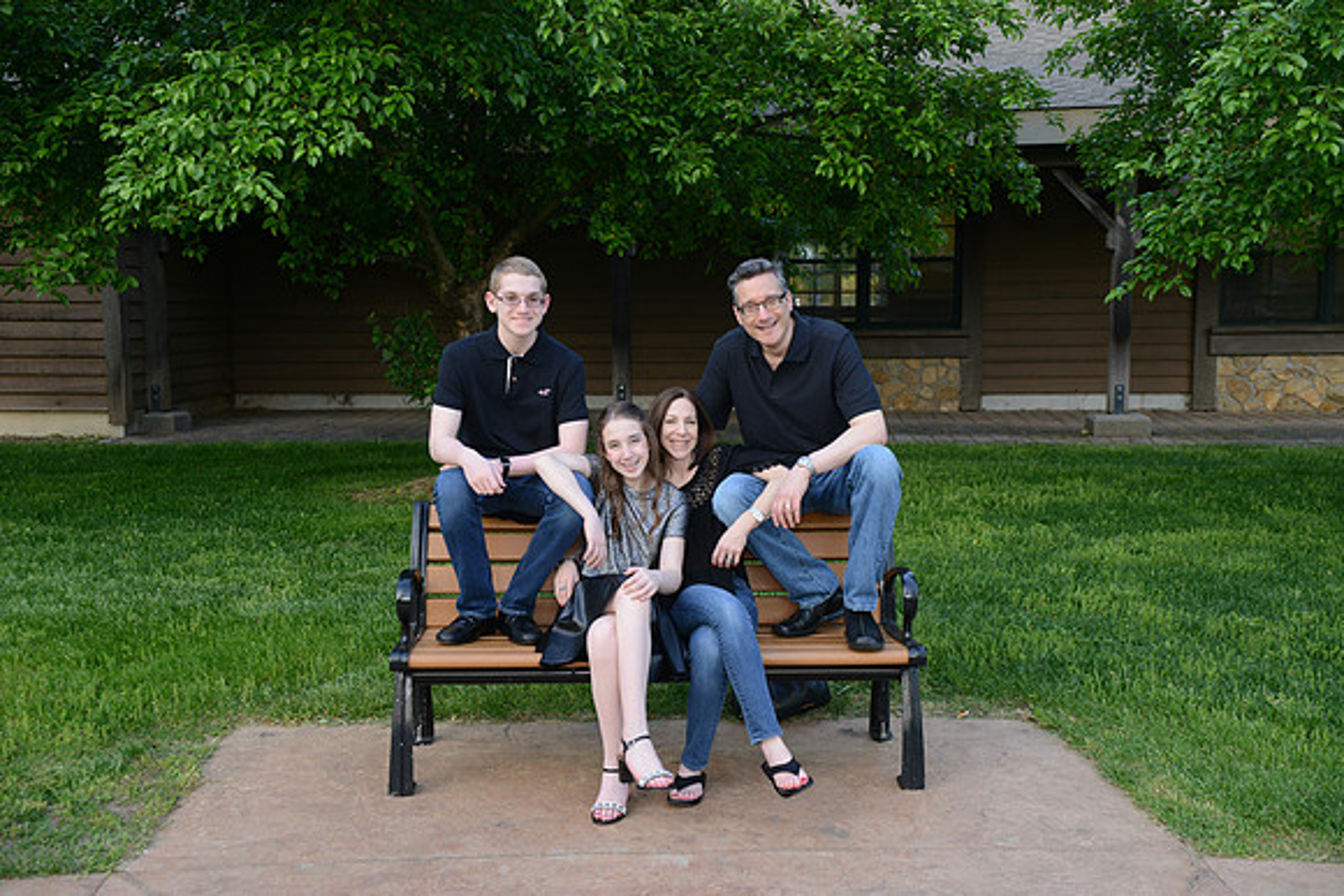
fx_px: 1494
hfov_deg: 48.4
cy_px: 448
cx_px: 672
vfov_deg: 33.4
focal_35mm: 40
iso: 640
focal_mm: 40
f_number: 8
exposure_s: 1/60
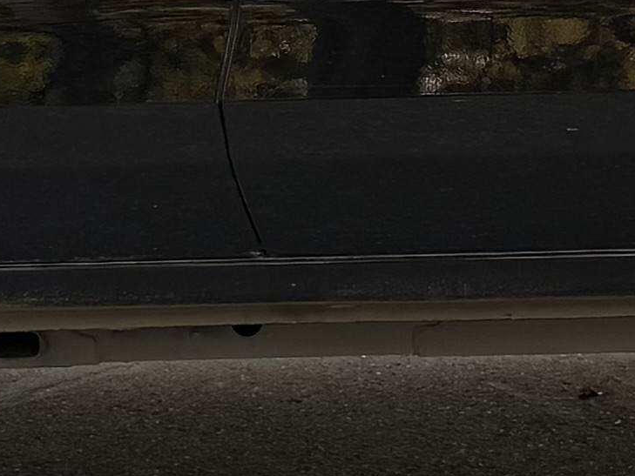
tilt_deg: -6.6
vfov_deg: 7.9
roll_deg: -4.4
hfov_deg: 10.5
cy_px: -32
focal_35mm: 188
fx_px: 3449
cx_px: 343
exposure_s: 1/138
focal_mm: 6.76
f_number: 1.78
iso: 80
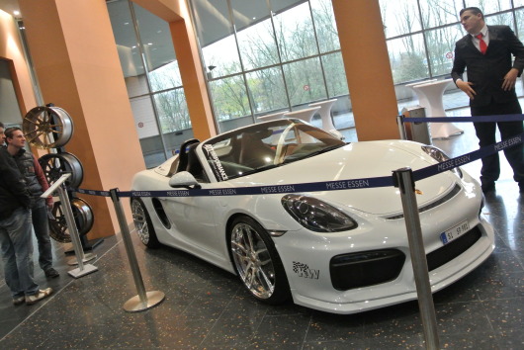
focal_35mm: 30
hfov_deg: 61.9
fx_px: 437
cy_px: 175
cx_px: 262
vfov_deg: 43.7
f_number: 3.5
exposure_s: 1/100
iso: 1600
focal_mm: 11.4
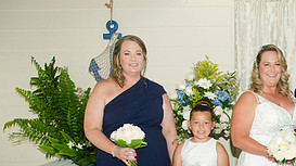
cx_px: 289
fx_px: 471
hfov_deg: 32.4
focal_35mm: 60
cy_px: 183
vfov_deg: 19.2
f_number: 5.6
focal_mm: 18
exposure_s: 1/125
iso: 400
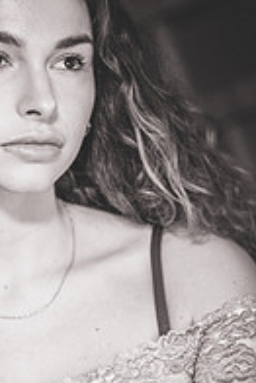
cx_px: 10
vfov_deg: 10.5
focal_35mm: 195
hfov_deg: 7.0
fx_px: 2076
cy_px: 340
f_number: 1.8
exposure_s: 1/200
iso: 320
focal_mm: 85
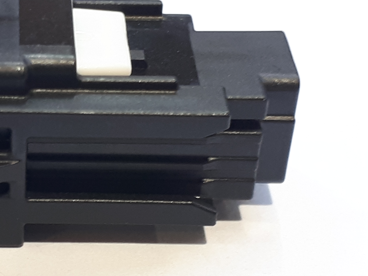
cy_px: 125
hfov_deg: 32.7
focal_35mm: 55
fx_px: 585
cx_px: 20
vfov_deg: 26.6
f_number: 1.9
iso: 80
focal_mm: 3.6
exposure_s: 1/33
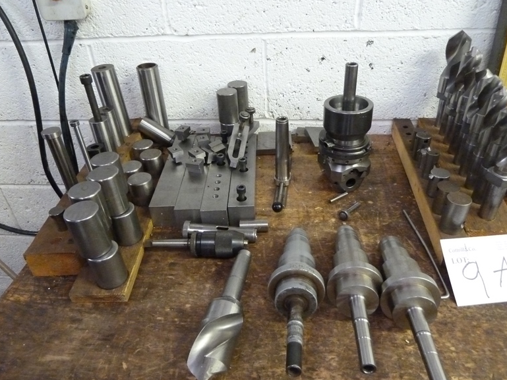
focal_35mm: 26
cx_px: 256
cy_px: 196
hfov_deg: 67.3
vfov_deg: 53.1
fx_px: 381
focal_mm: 4.1
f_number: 3.3
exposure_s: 1/13
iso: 800
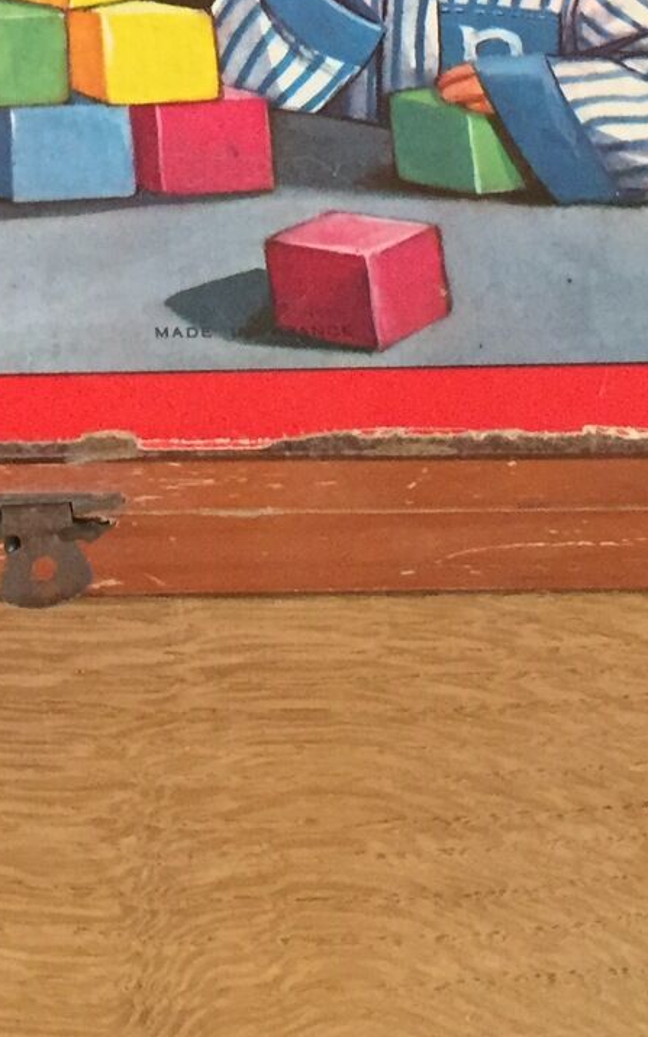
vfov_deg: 23.1
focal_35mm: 86
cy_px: 1
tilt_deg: -56.5
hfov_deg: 15.1
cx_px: 109
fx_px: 2430
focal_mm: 4.15
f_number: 2.2
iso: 250
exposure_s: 1/33
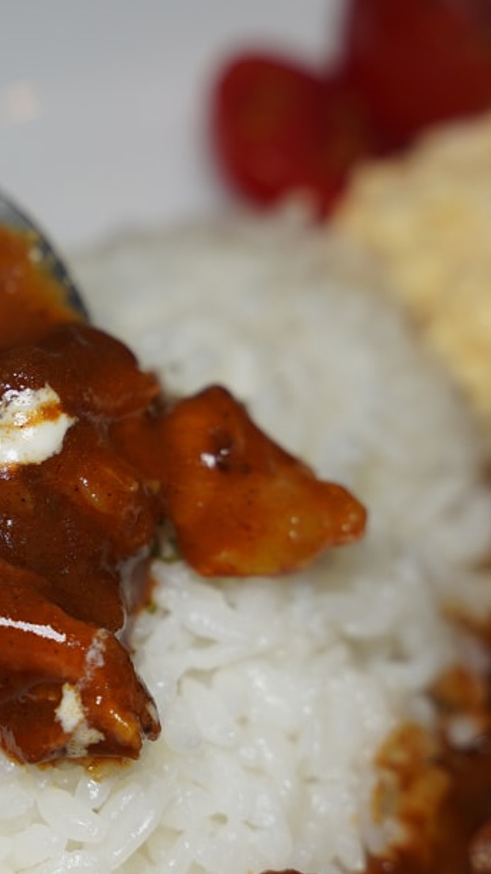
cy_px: 494
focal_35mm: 154
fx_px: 3566
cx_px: -37
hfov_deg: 7.8
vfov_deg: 14.0
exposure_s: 1/125
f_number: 5
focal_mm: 75
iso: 100
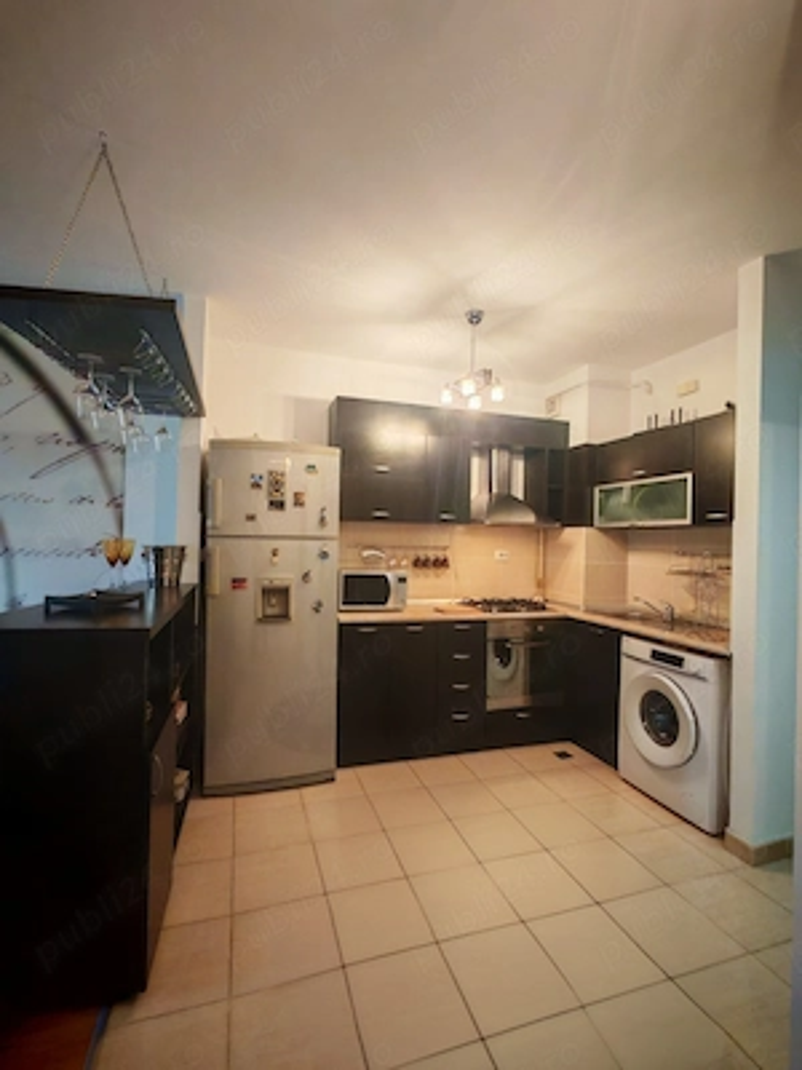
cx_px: 401
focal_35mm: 16
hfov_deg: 78.1
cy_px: 535
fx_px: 494
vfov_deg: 94.5
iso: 640
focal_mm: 1.96
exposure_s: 1/50
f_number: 2.2
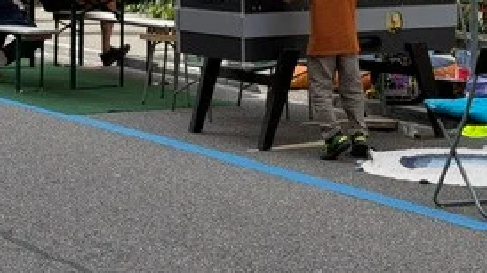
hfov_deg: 17.4
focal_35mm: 122
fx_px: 1575
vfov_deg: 9.8
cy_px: -55
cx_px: 91
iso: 64
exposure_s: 1/1931
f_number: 1.78
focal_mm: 6.76
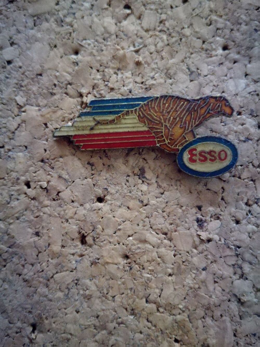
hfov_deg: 51.4
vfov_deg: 65.3
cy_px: 174
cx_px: 130
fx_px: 270
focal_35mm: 27
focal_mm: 3.79
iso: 2000
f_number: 2
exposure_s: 1/12.5
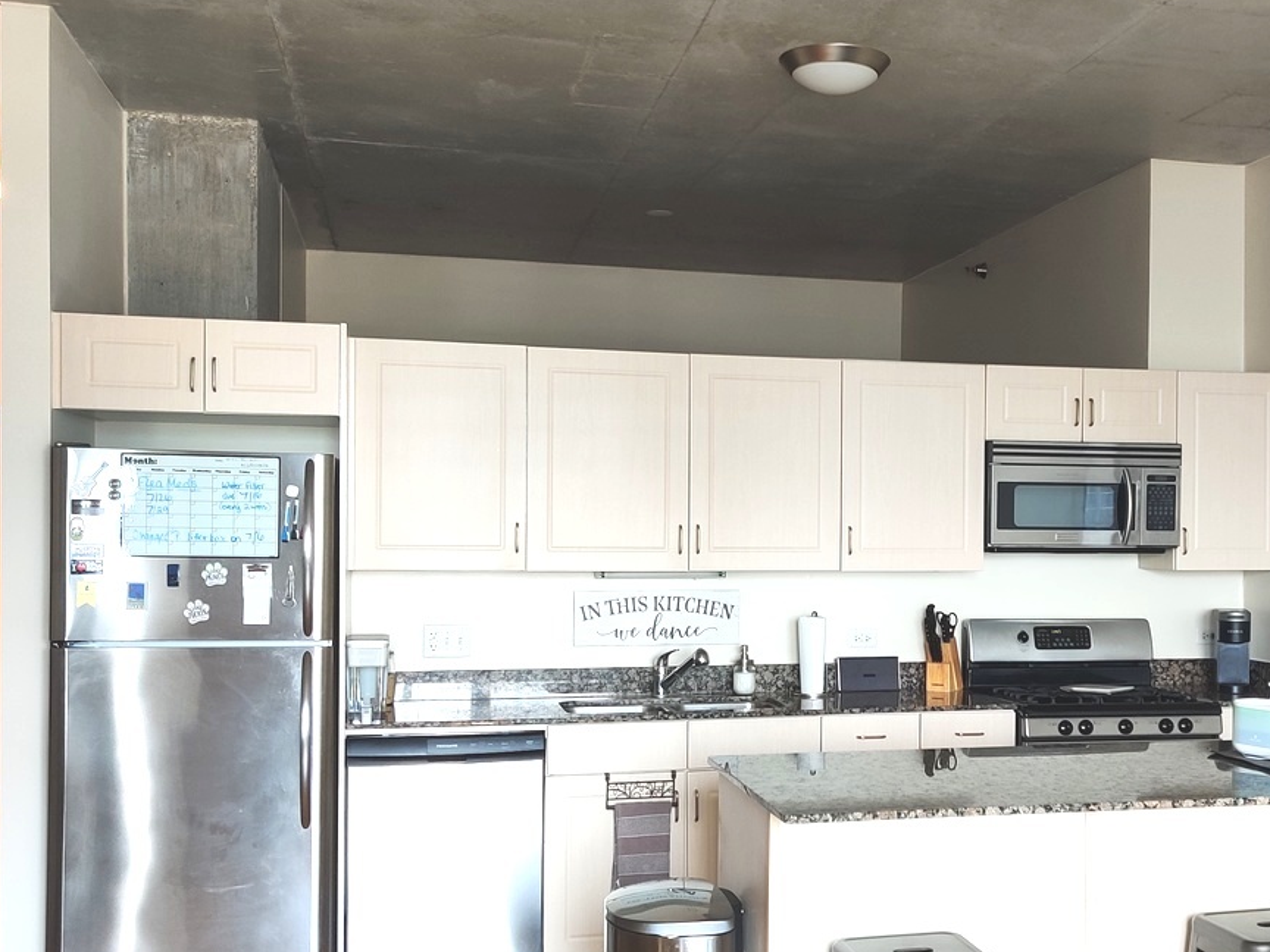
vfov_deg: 32.2
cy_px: 516
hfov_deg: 41.5
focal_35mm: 45
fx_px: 1651
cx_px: 857
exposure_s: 1/50
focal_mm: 4.75
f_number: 1.65
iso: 160
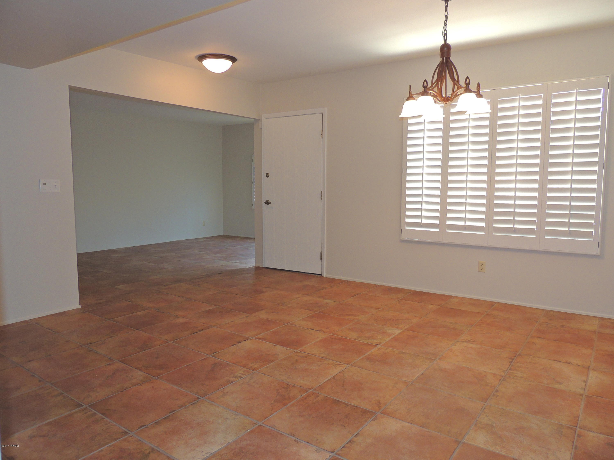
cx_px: 307
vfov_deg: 56.8
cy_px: 230
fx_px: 426
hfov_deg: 71.6
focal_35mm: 24
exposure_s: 1/40
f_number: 3
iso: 280
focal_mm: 4.3
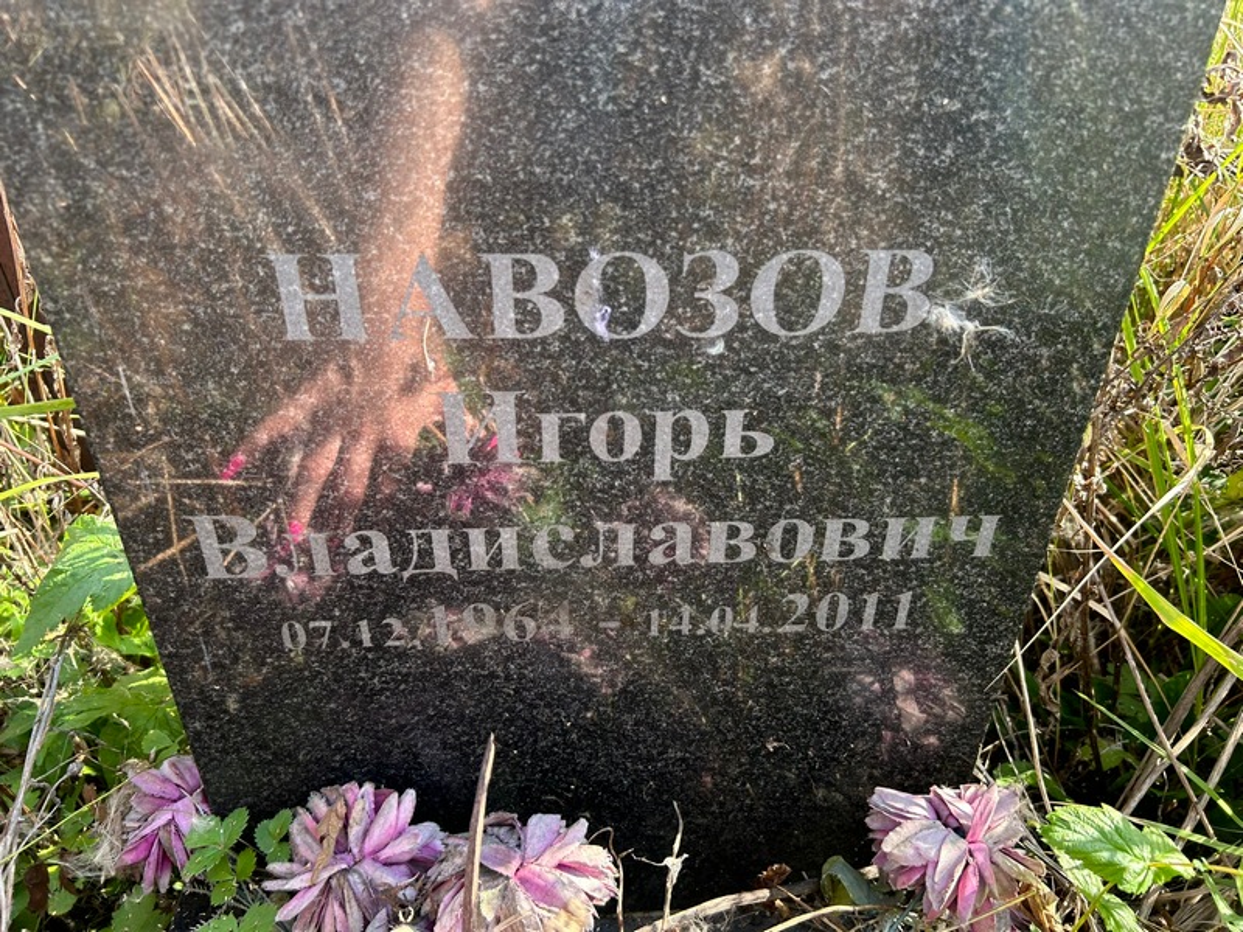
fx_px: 934
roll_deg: -0.5
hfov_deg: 67.3
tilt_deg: -36.8
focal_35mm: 26
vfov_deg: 53.1
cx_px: 622
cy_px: 466
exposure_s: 1/314
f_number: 1.5
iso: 50
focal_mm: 5.7
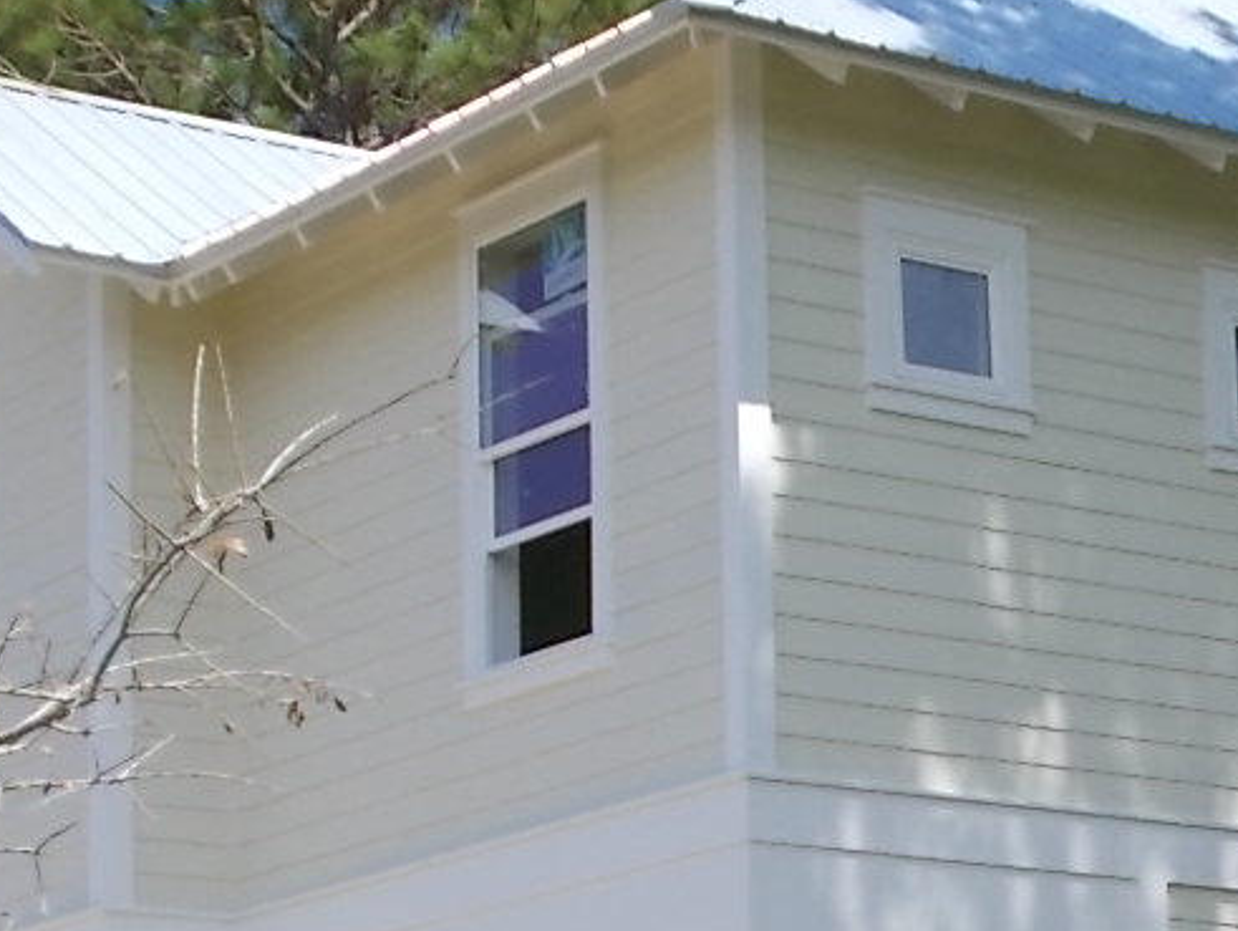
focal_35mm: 127
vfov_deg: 11.5
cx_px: 1256
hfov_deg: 15.2
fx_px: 4545
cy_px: 997
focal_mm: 6.9
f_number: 3.9
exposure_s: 1/500
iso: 80
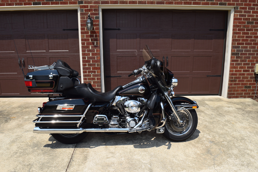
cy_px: 86
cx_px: 129
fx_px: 193
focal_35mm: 27
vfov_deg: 47.9
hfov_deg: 67.4
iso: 100
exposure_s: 1/200
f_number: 13
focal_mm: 18
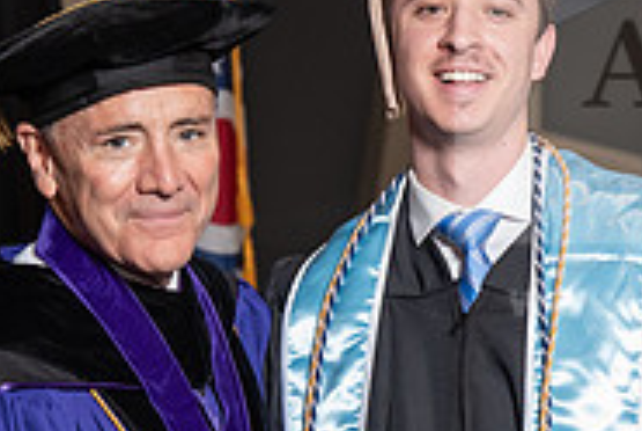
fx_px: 4197
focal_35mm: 235
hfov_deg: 8.7
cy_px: 374
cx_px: 350
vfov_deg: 5.9
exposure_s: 1/200
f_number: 5
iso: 1000
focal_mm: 75
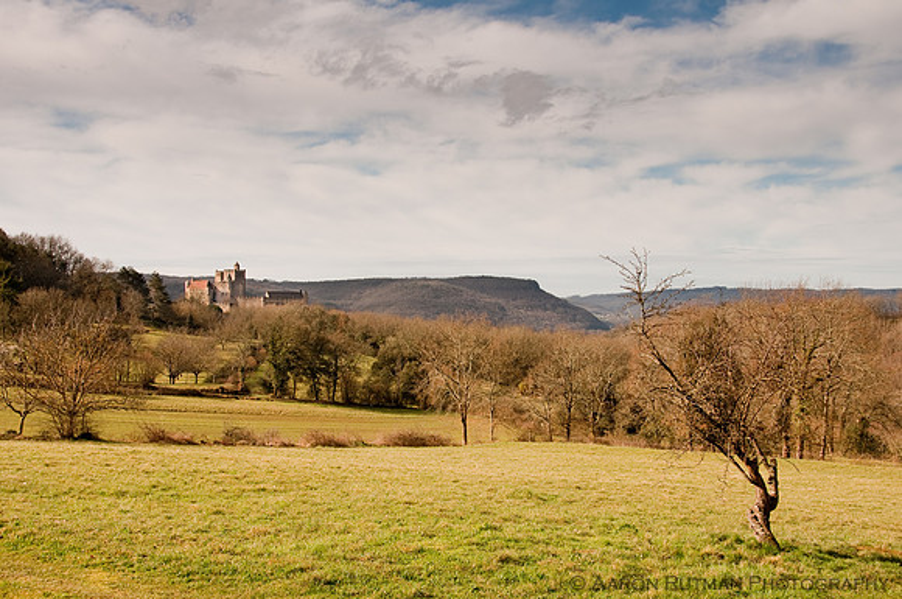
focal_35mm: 39
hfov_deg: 49.6
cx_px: 451
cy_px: 300
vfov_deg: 34.1
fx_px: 976
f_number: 9.5
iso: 200
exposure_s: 1/350
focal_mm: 26
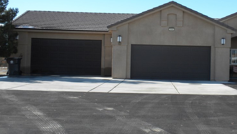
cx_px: 162
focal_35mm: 56
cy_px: 46
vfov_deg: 21.4
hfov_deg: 36.7
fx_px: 352
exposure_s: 1/70.7
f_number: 10
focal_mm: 6.6
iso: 64
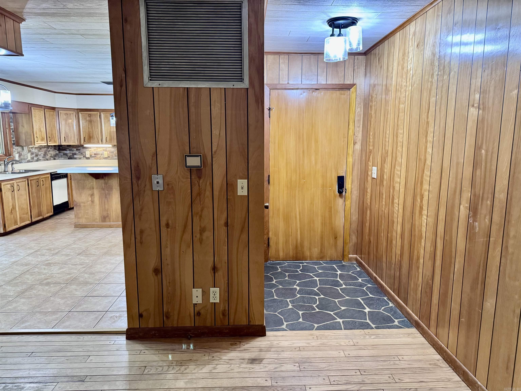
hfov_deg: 71.6
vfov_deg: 56.8
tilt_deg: -9.7
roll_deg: +0.1
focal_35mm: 24
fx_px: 361
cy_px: 196
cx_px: 260
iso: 400
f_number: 1.78
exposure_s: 1/60
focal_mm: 6.76
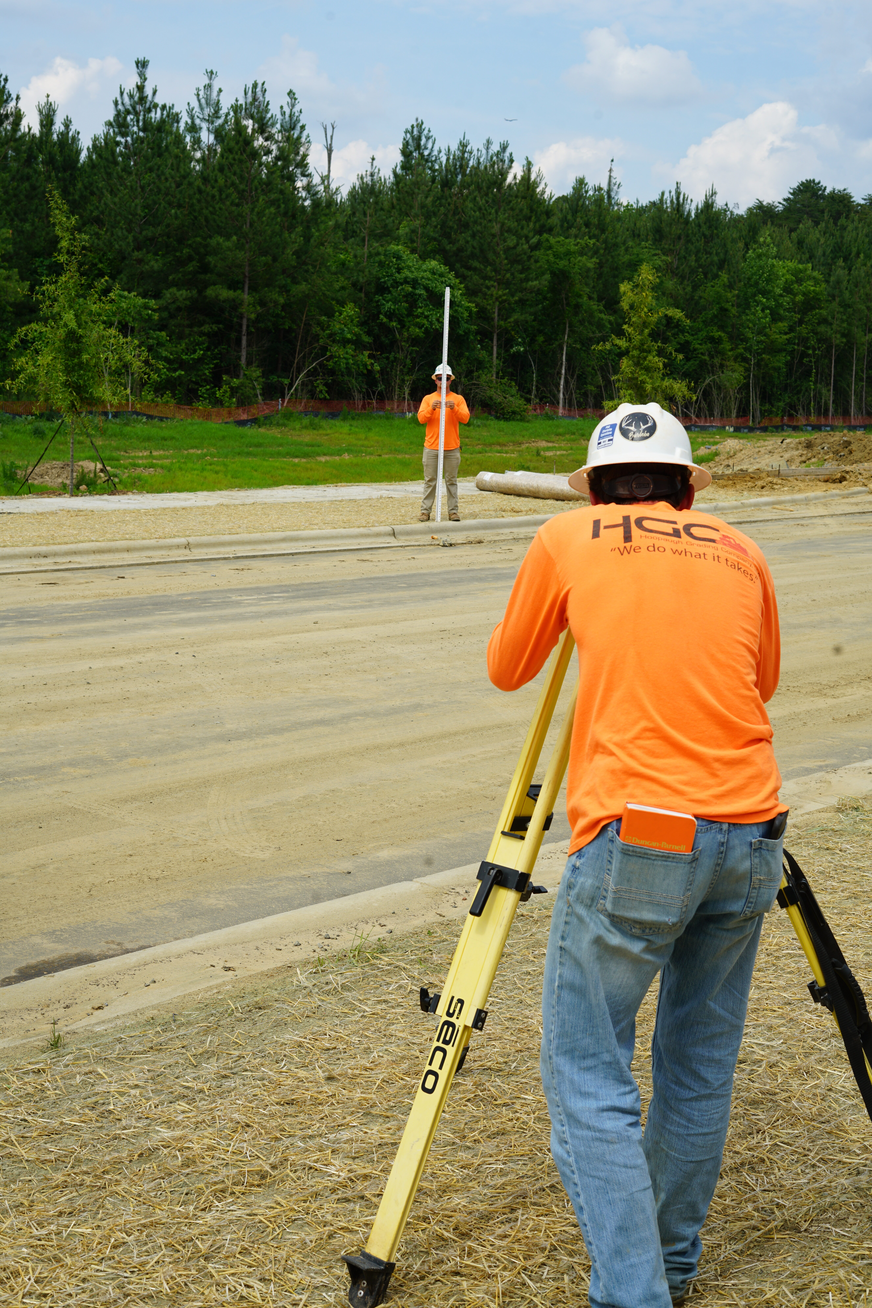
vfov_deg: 39.6
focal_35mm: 50
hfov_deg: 27.0
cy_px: 654
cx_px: 436
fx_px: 1816
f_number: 10
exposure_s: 1/160
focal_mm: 50
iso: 100
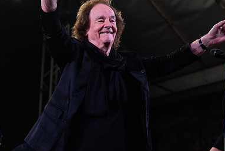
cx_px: 156
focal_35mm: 113
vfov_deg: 12.1
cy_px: 48
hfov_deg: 18.0
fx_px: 707
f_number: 3.2
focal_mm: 70
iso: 1600
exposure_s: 1/640
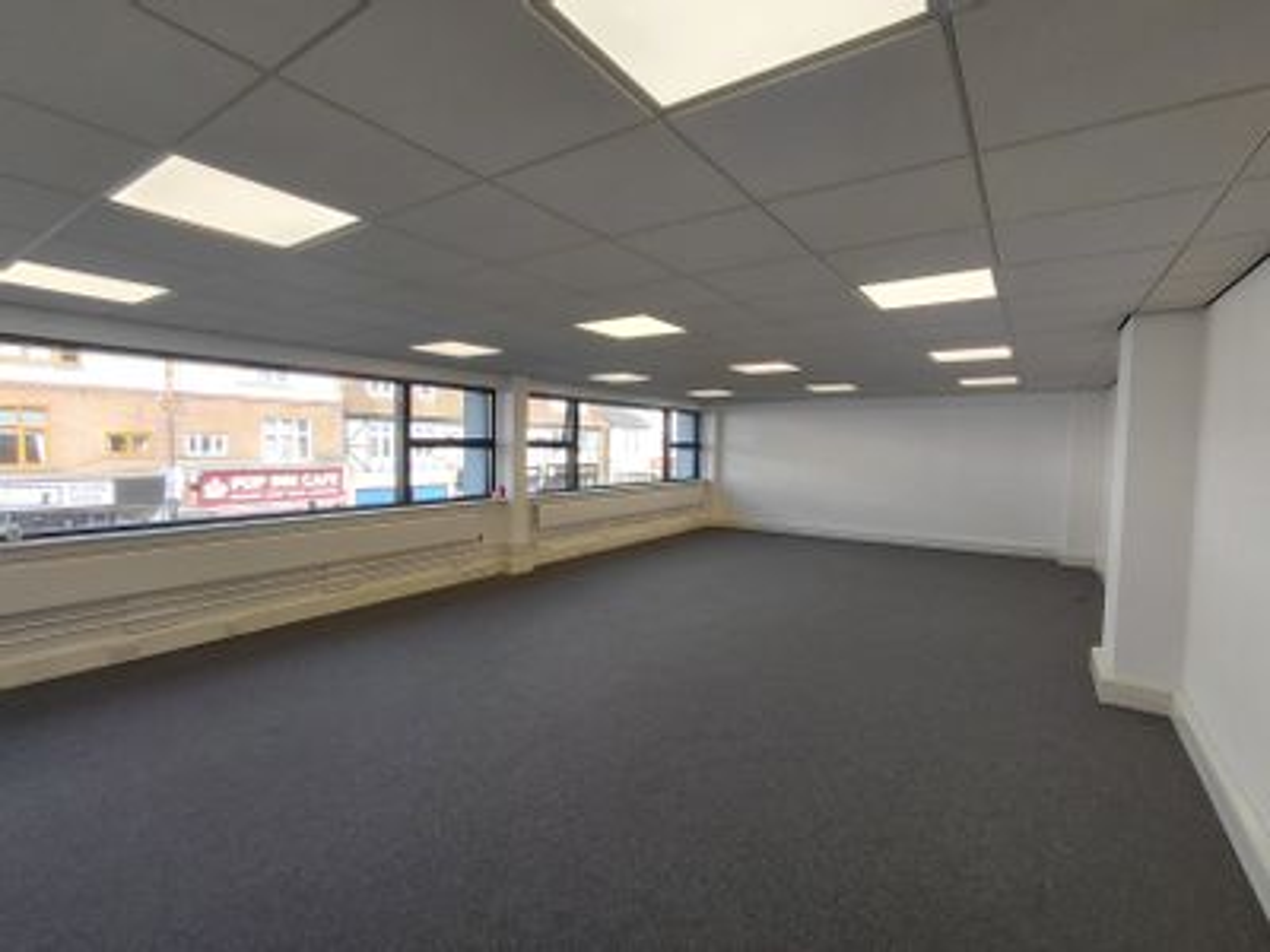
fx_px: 587
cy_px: 476
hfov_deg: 94.5
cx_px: 635
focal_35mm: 16
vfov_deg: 78.1
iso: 40
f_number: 2.2
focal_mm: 1.64
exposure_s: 1/166
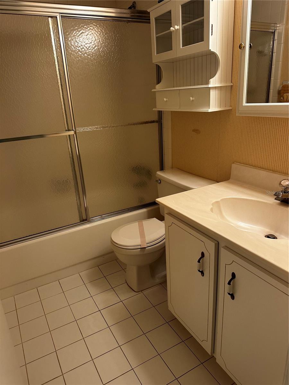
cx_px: 144
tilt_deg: -23.1
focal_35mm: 24
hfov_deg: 56.8
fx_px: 267
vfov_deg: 71.6
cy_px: 192
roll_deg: +2.6
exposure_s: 1/120
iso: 200
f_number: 1.78
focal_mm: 6.86
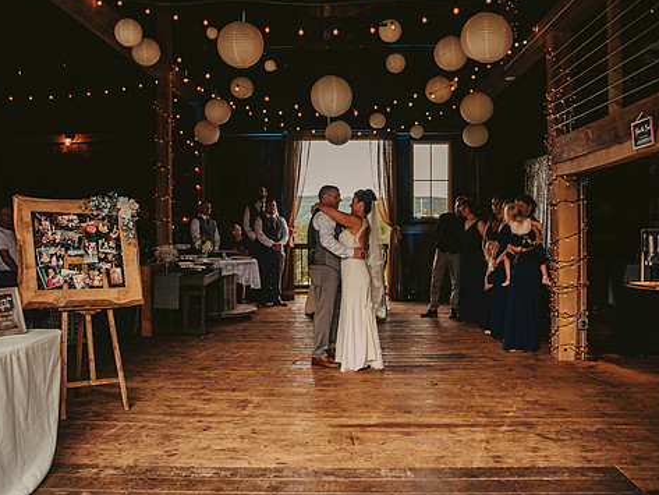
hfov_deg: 55.3
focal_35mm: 33
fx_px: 628
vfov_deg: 42.9
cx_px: 340
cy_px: 234
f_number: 2.8
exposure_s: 1/160
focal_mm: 28
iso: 400
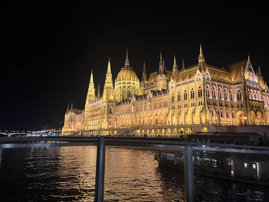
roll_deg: +0.6
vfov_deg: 53.1
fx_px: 202
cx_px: 134
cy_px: 101
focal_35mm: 26
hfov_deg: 67.3
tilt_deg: +9.5
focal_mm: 5.1
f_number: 1.6
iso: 400
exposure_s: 1/33
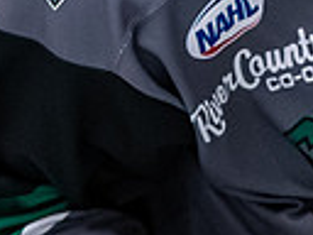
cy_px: -151
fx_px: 15046
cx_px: 308
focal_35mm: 1664
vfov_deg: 0.9
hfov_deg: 1.2
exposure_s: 1/800
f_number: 3.5
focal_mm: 190
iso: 2500
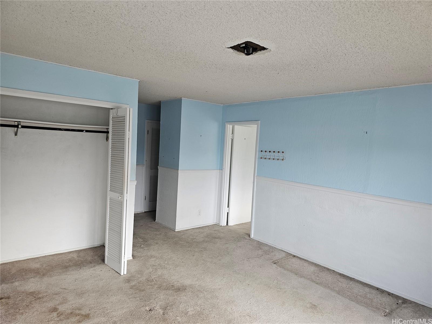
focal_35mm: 23
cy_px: 162
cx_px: 216
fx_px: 287
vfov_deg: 58.9
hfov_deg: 73.9
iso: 125
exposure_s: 1/120
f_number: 1.7
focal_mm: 6.3
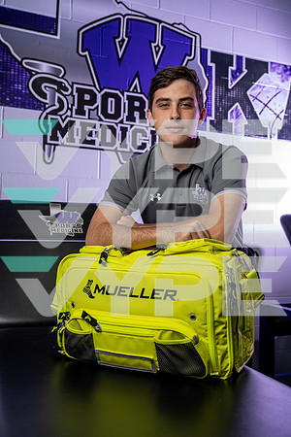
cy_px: 218
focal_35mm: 36
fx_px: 436
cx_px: 146
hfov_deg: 36.9
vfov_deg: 53.1
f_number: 4.5
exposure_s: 1/250
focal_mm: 36
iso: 250
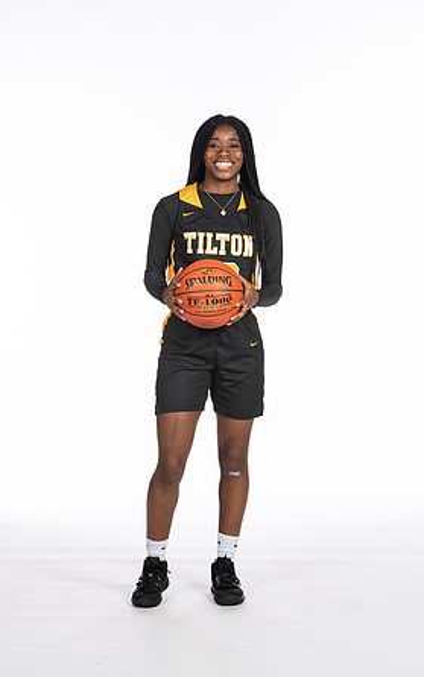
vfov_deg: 19.3
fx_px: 1995
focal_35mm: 108
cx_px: 226
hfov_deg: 12.1
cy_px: 338
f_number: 5.6
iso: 100
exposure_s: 1/100
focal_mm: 70
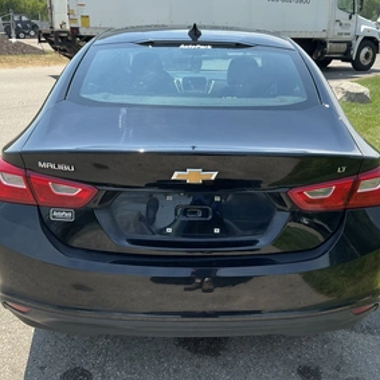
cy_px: 191
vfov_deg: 47.2
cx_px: 205
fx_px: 435
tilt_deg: -19.7
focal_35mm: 35
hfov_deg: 47.2
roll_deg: -1.7
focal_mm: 3
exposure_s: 1/719
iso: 25
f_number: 1.8
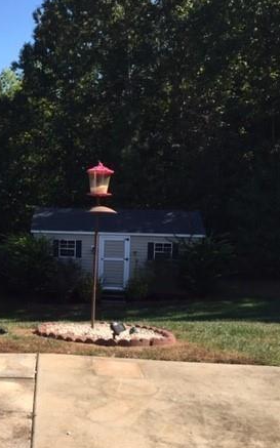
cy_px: 228
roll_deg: -0.6
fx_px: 550
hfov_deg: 26.0
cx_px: -41
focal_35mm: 45
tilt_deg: -6.8
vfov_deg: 44.4
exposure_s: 1/1319
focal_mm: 4.15
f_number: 2.2
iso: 32
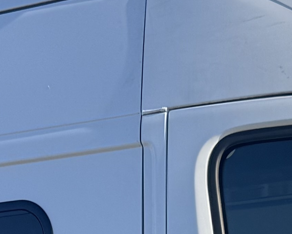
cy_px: 517
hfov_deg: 12.1
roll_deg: +2.4
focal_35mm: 159
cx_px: 235
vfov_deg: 9.0
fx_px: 1374
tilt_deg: -4.9
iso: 80
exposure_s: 1/2415
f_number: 1.78
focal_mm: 6.76
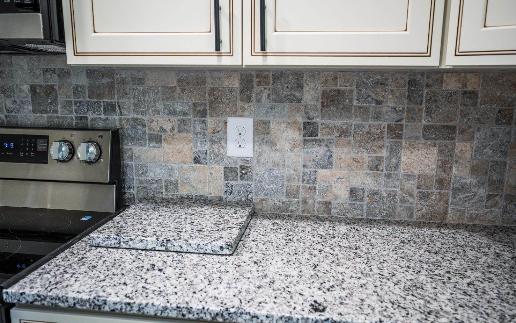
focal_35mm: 31
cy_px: 169
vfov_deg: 40.6
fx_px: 436
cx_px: 256
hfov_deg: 61.2
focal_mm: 30
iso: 250
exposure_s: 1/25
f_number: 4
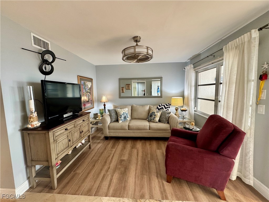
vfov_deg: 85.7
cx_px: 134
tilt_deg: -4.8
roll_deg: +1.2
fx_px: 109
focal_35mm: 14
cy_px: 101
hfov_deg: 102.1
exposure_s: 1/60
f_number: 2.2
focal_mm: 2.22
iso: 200
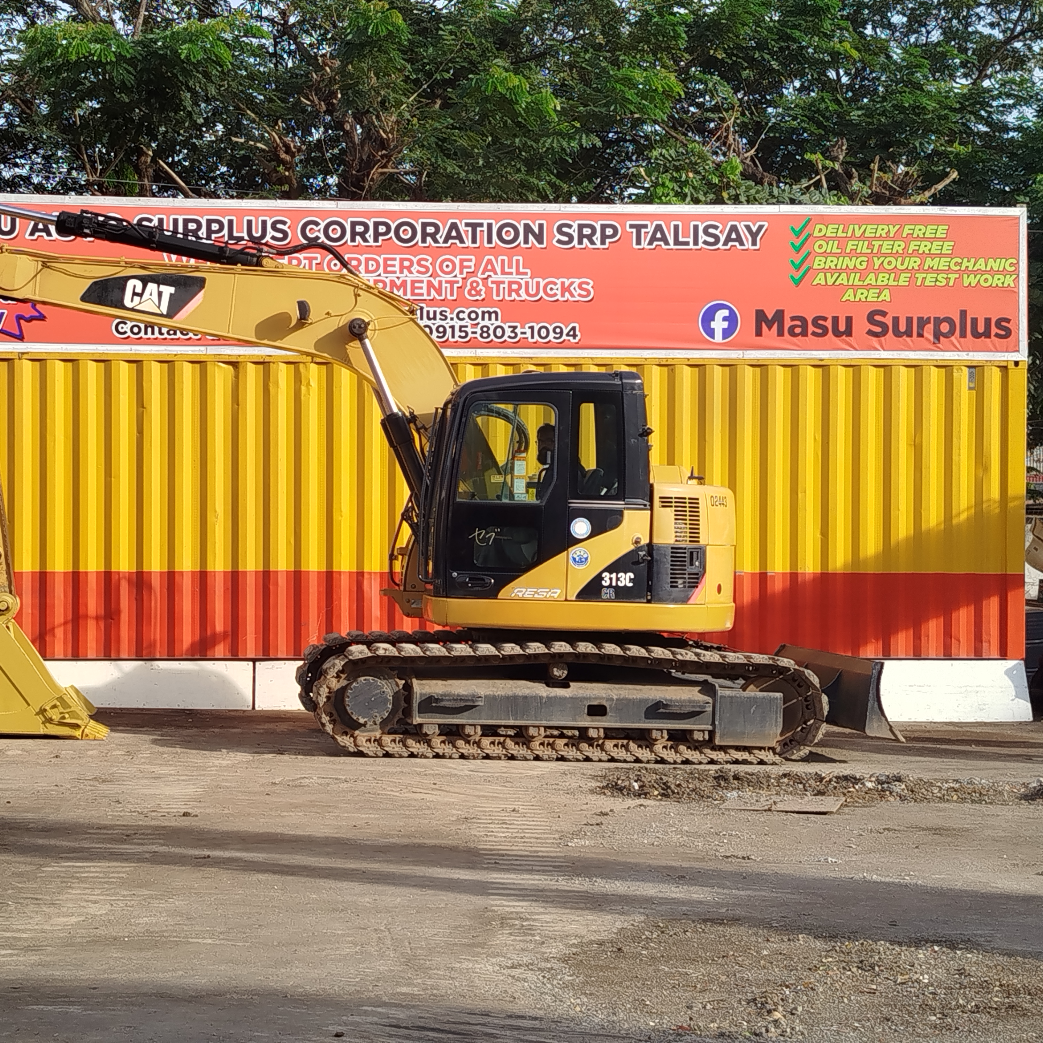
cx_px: 376
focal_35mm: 65
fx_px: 2216
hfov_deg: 26.4
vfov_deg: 26.5
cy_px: 520
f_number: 1.7
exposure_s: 1/563
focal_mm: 5.31
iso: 50
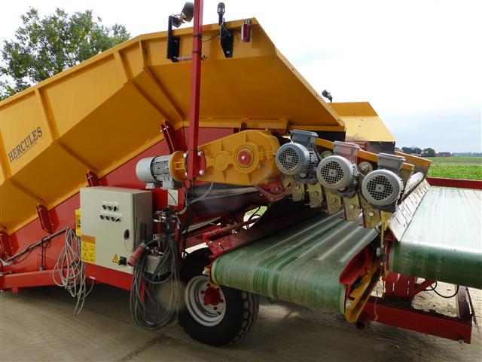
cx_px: 241
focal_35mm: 24
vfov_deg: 56.8
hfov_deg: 71.6
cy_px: 181
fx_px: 334
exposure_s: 1/320
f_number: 4
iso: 160
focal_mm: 4.3
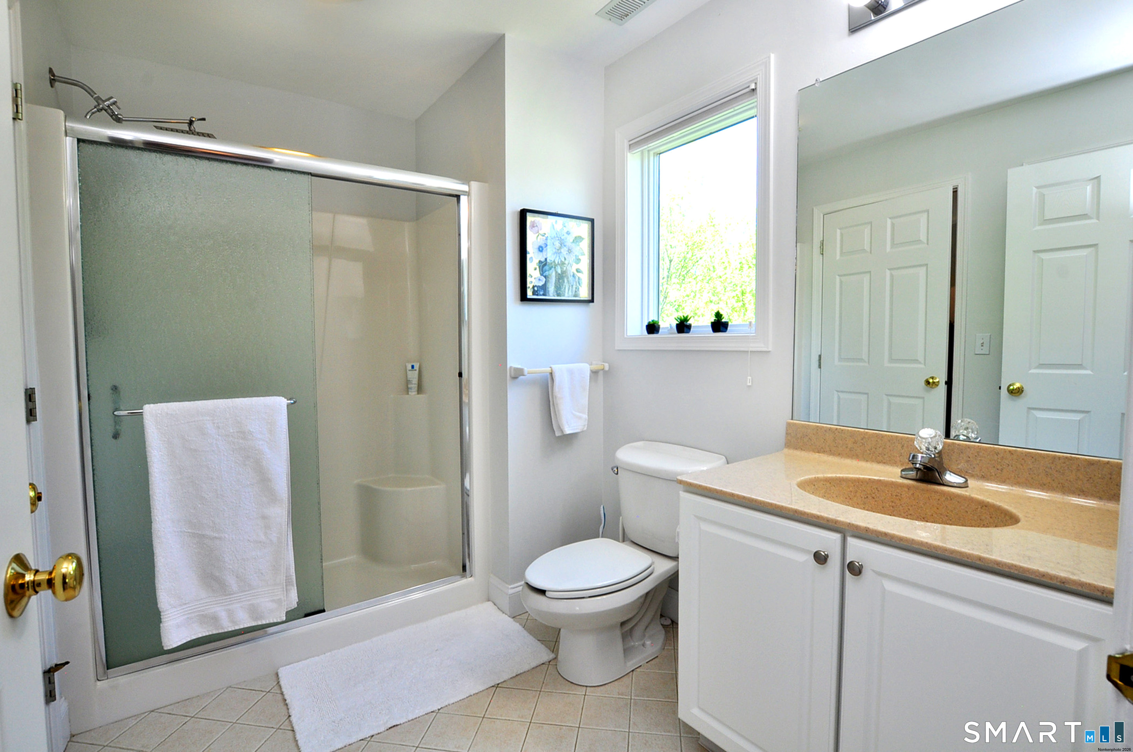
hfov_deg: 95.1
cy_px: 376
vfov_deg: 71.9
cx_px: 566
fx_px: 519
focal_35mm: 16
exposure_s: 1/25
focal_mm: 11
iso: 200
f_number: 9
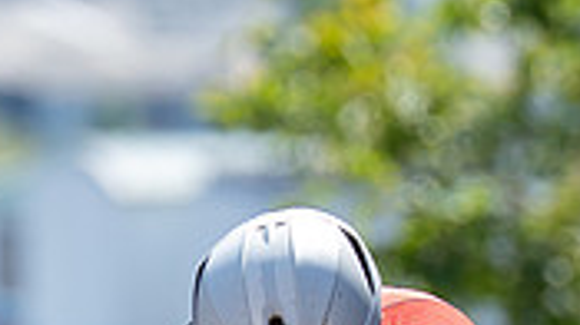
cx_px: 305
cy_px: 757
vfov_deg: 0.8
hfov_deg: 1.4
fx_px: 23044
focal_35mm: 1500
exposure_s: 1/1000
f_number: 3.5
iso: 160
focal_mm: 197
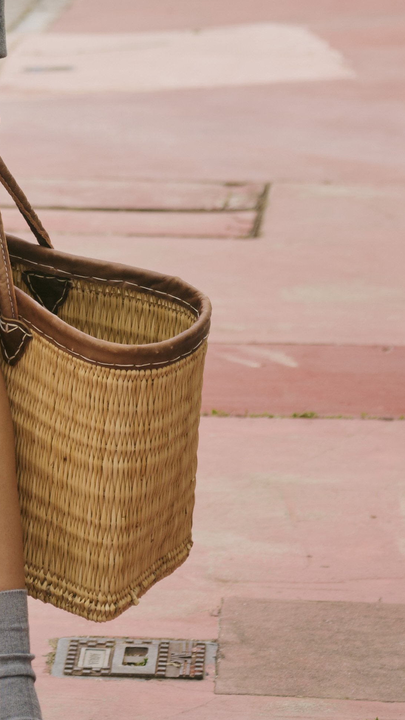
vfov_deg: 9.5
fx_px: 4238
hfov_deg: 5.4
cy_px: -201
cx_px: -236
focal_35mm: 222
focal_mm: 50
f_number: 4
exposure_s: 1/160
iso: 100
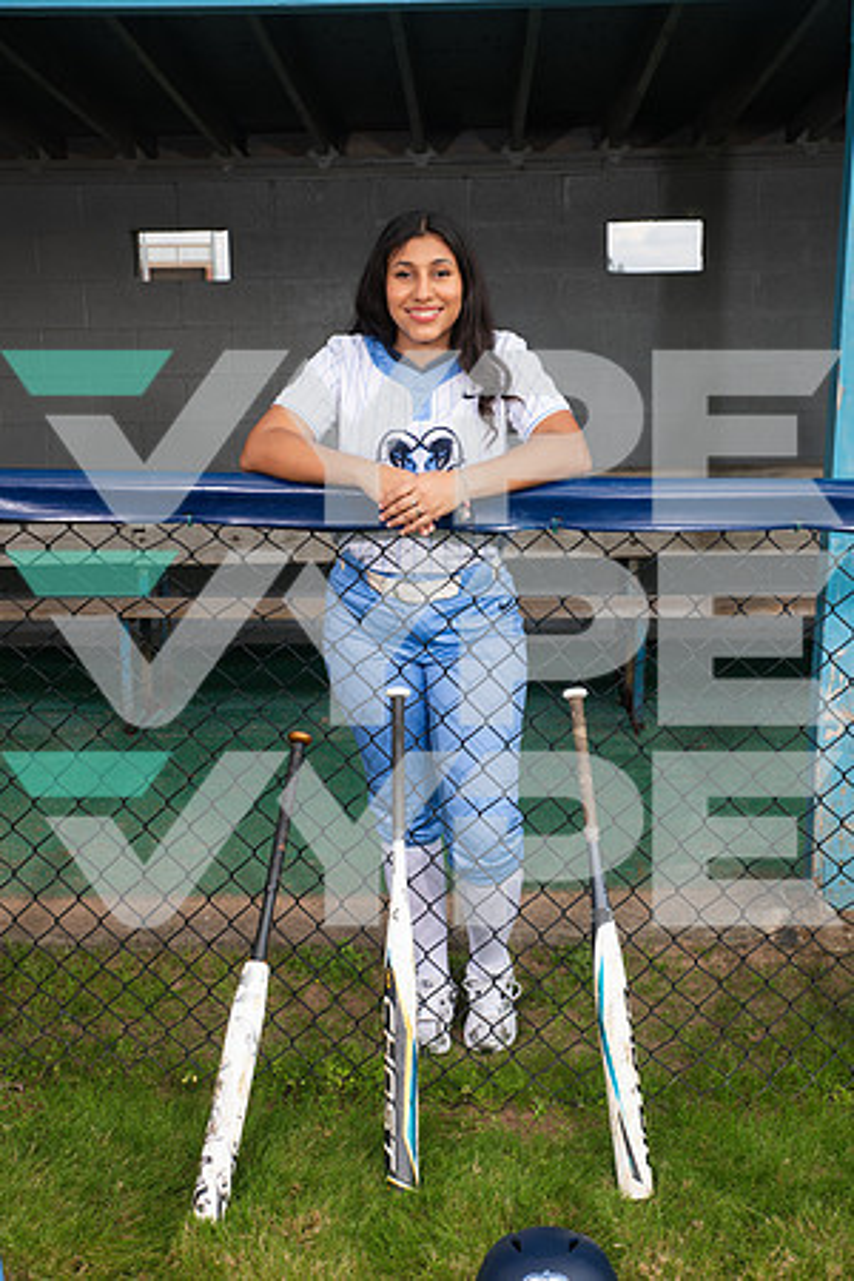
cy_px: 640
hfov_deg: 29.2
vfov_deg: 42.7
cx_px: 427
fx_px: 1637
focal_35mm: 46
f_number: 8
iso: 160
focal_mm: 46
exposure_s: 1/320
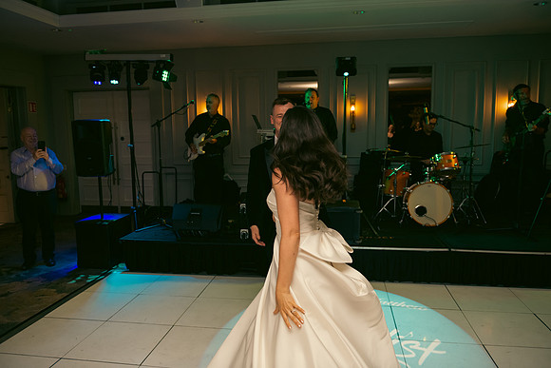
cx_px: 276
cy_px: 184
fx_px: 429
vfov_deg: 46.4
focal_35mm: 28
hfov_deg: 65.5
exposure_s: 1/160
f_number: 3.5
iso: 800
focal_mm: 28
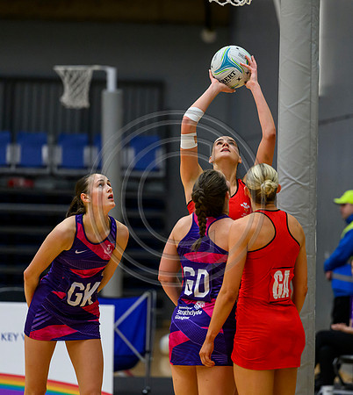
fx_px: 3542
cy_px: 212
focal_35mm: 289
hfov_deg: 5.7
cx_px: 224
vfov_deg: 6.4
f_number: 3.2
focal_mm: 200
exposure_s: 1/1000
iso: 4000
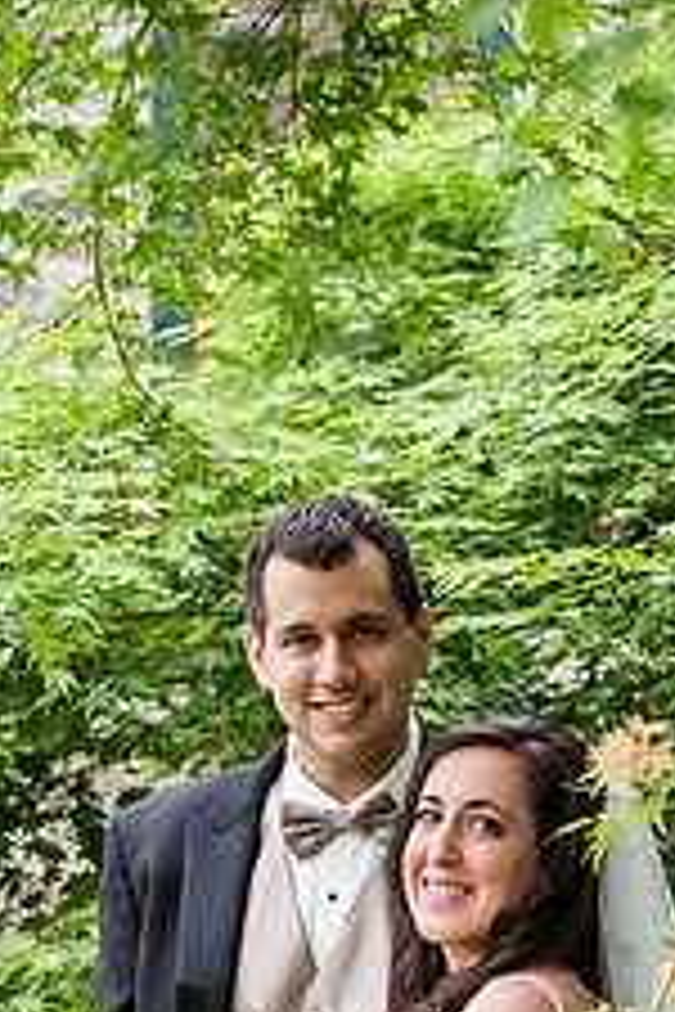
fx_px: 4500
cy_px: 900
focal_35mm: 160
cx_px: 380
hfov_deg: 8.6
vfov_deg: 12.7
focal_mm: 80
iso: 800
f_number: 3.5
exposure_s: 1/1000
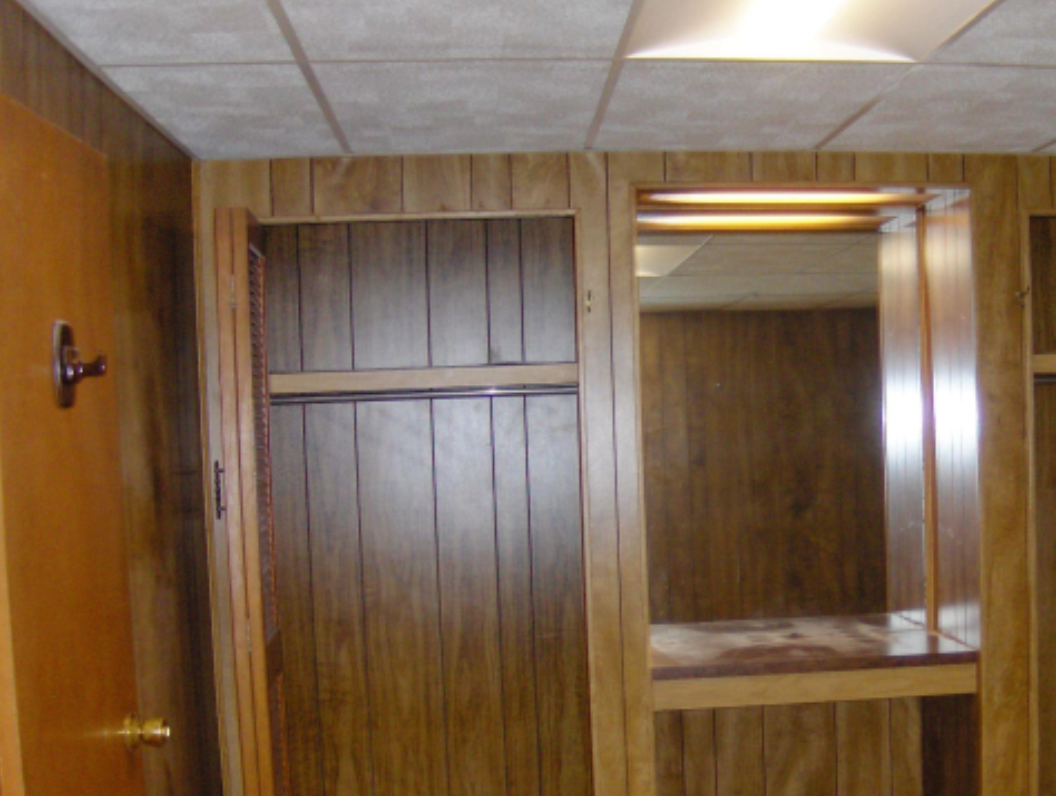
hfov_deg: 38.3
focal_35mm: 49
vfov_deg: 29.5
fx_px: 1497
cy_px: 549
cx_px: 726
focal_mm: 7.5
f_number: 2.8
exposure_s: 1/60
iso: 100
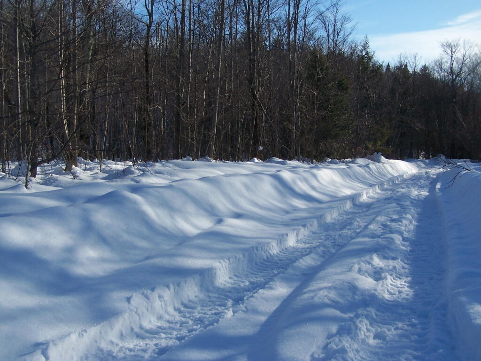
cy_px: 180
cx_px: 240
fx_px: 556
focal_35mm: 40
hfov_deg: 46.8
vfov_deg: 36.0
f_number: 4
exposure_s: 1/800
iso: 80
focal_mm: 6.7
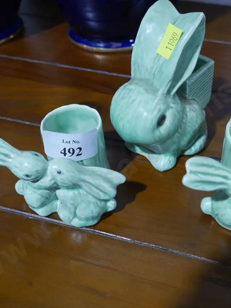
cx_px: 146
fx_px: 454
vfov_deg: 37.5
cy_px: 153
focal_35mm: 51
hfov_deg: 28.4
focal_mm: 19
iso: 500
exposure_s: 1/60
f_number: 4.1
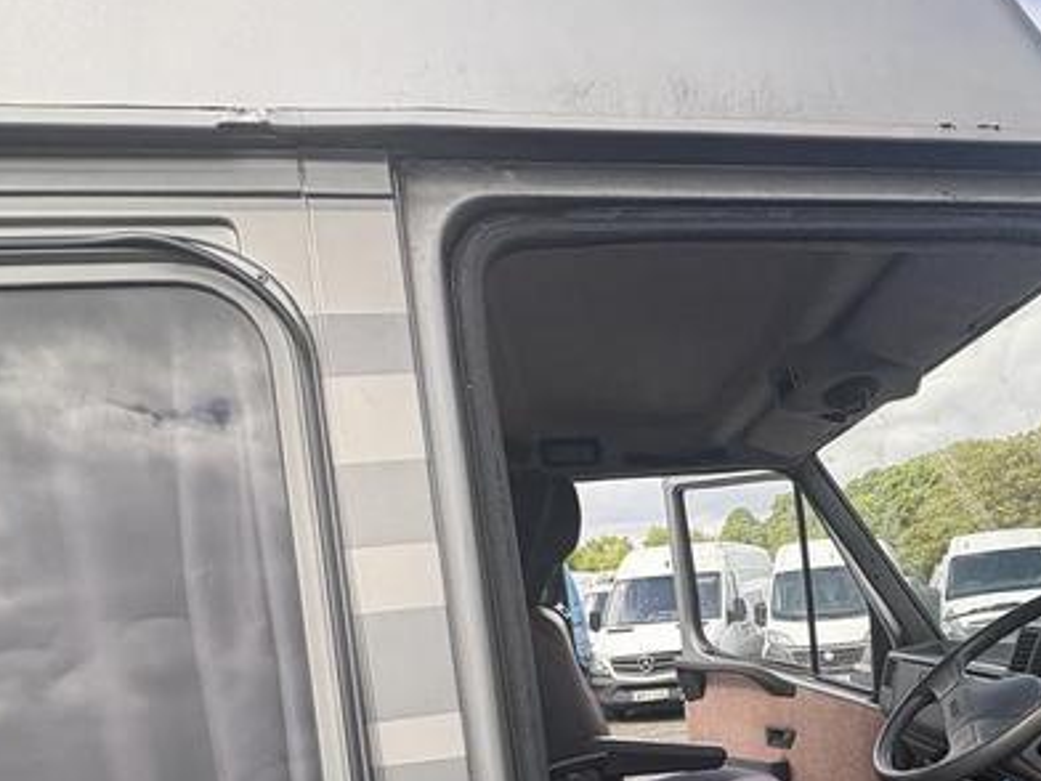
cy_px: 749
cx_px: 829
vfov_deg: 39.8
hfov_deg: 53.2
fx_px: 962
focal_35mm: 32
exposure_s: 1/335
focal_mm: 2.22
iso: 40
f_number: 2.2
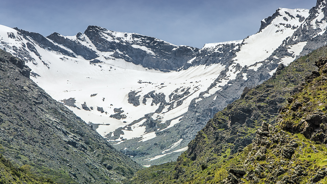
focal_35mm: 146
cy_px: 69
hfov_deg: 14.8
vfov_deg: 8.3
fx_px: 1262
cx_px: 176
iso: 640
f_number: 11
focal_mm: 85
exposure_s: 1/640
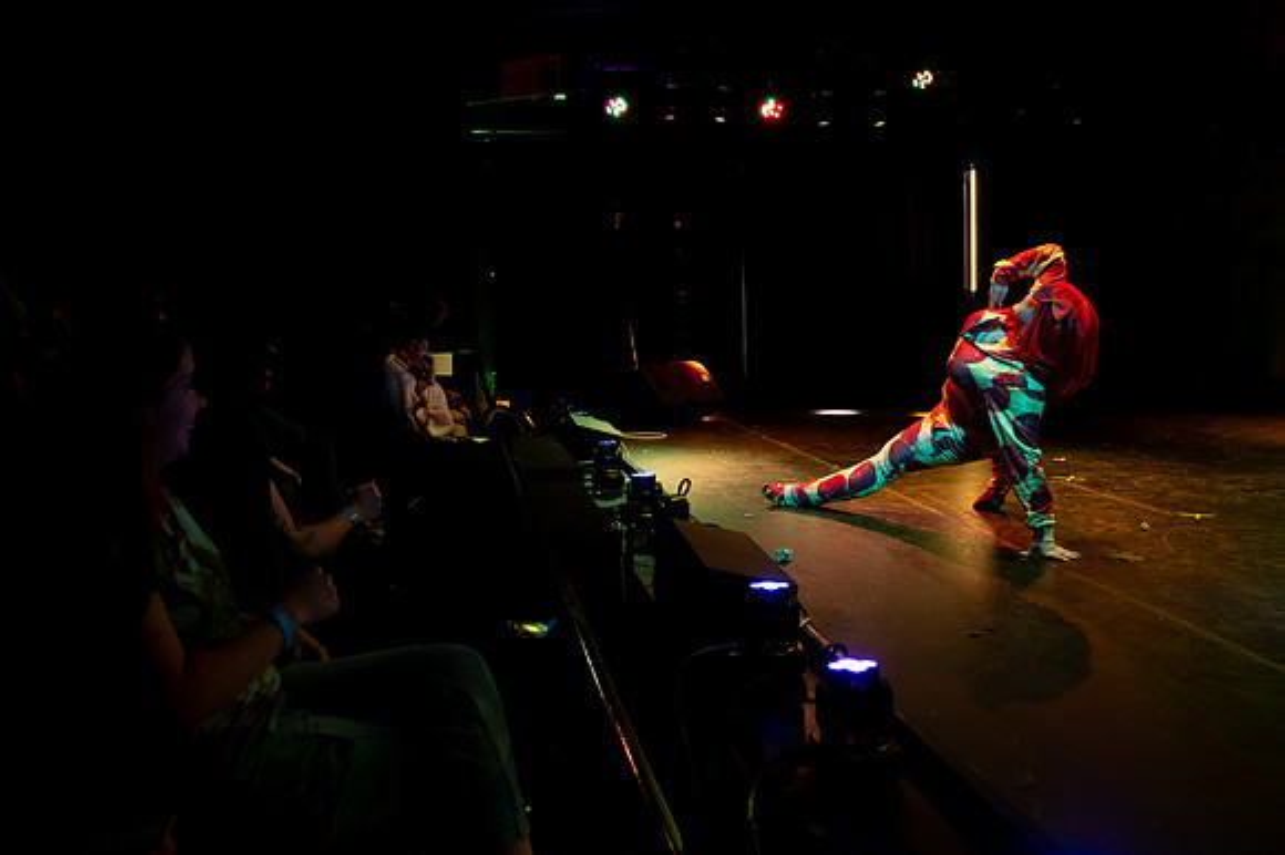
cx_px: 617
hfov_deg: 61.7
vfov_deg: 43.1
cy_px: 329
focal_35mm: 30
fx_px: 1075
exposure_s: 1/200
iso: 4000
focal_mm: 24
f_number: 4
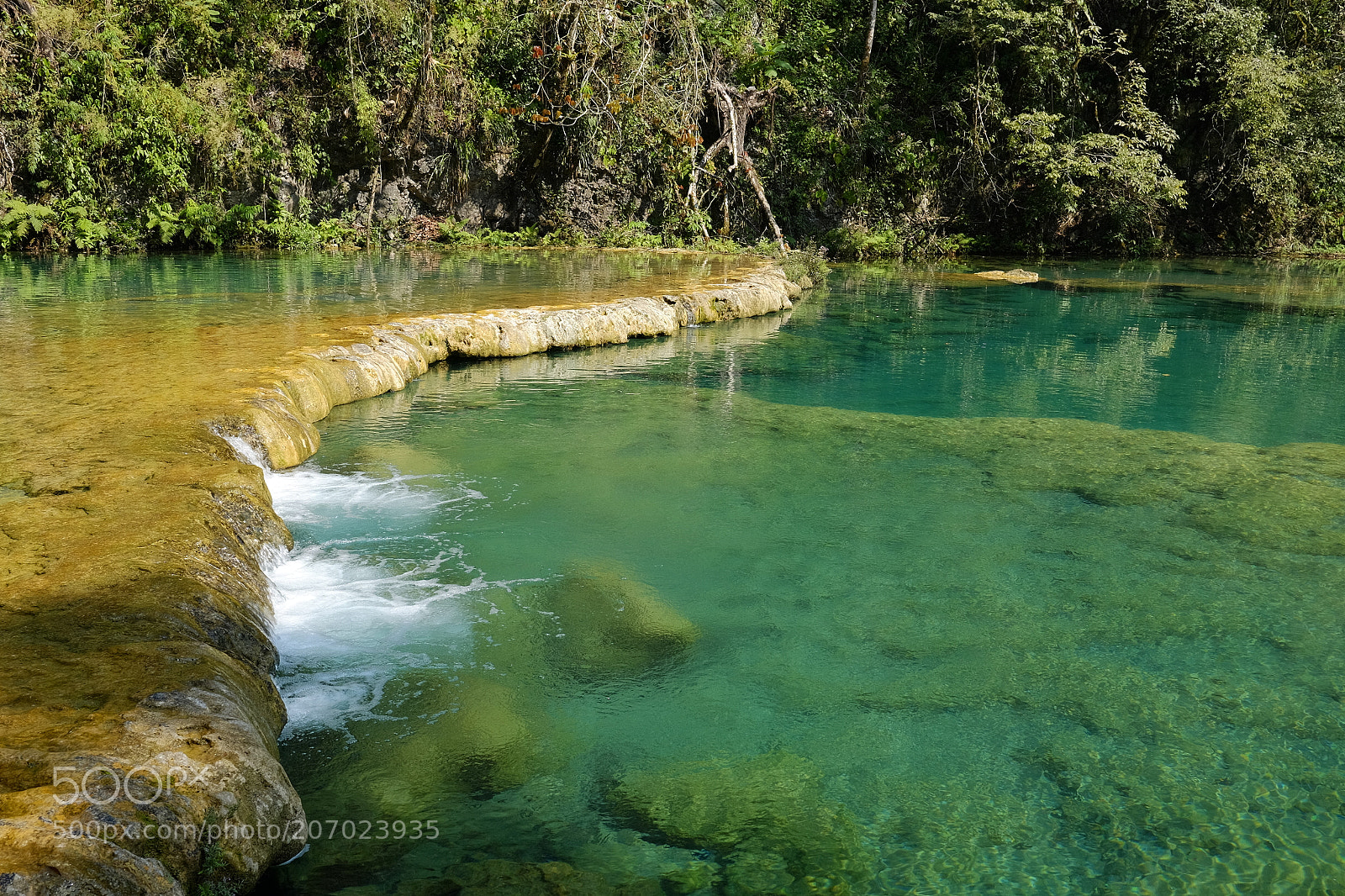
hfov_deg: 54.4
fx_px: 1307
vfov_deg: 37.8
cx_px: 672
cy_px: 448
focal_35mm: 35
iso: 200
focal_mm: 23
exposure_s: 1/160
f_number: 8
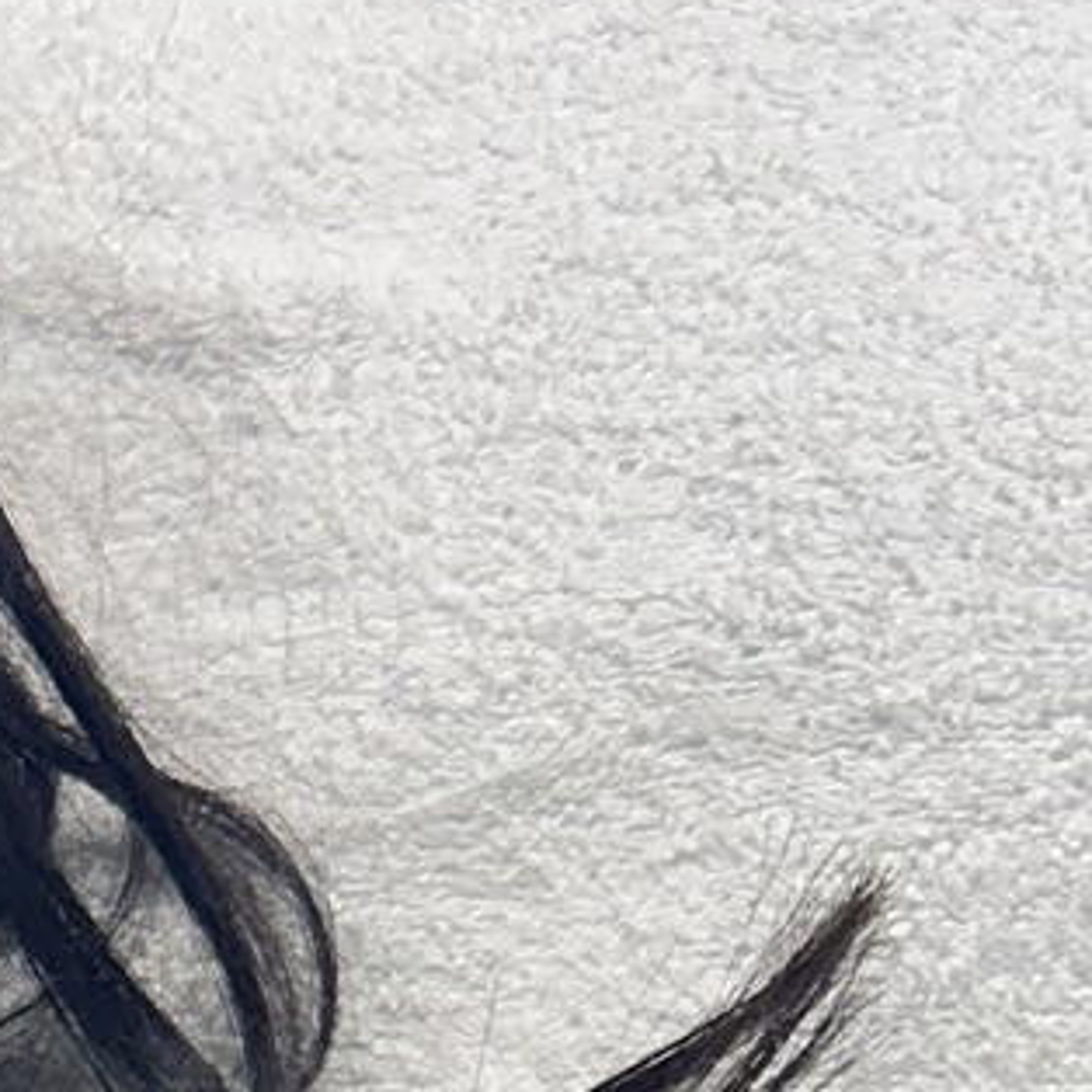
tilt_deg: -21.5
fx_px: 4818
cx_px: -1029
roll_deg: +4.2
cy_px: 2427
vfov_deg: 11.2
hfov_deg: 11.7
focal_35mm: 135
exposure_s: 1/120
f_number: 1.78
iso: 160
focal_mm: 6.86
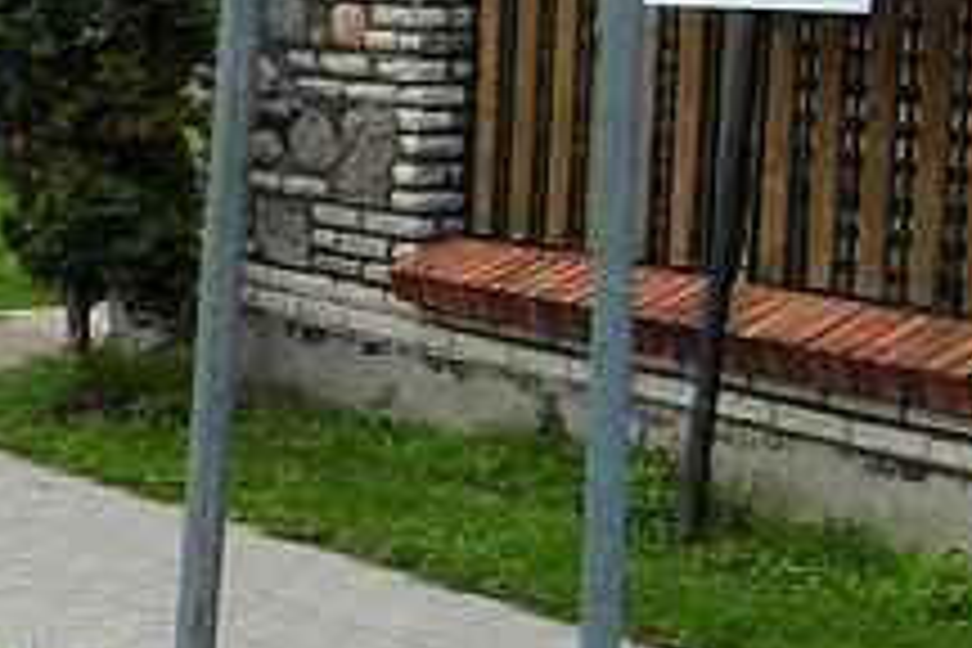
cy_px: 128
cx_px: -824
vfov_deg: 13.1
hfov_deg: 16.3
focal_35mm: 104
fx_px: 2808
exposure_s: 1/1000
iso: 100
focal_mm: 4
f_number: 3.2
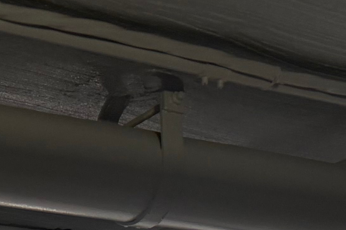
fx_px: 1249
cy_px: 589
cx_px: -133
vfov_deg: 9.2
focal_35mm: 130
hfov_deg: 14.9
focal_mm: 6.76
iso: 100
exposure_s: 1/60
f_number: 1.78
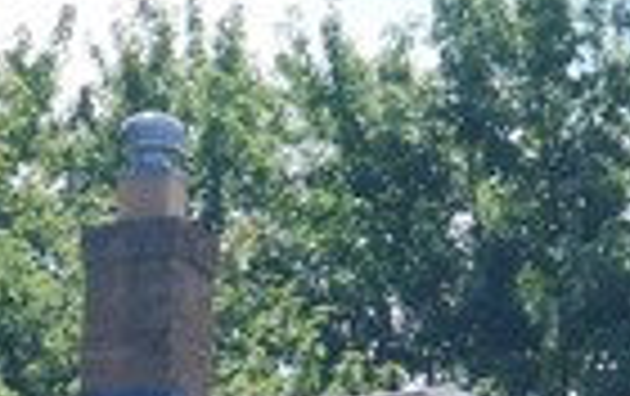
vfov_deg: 3.8
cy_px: 1224
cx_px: 400
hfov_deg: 6.2
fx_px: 5847
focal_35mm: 340
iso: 200
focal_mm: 22
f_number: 8
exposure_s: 1/250
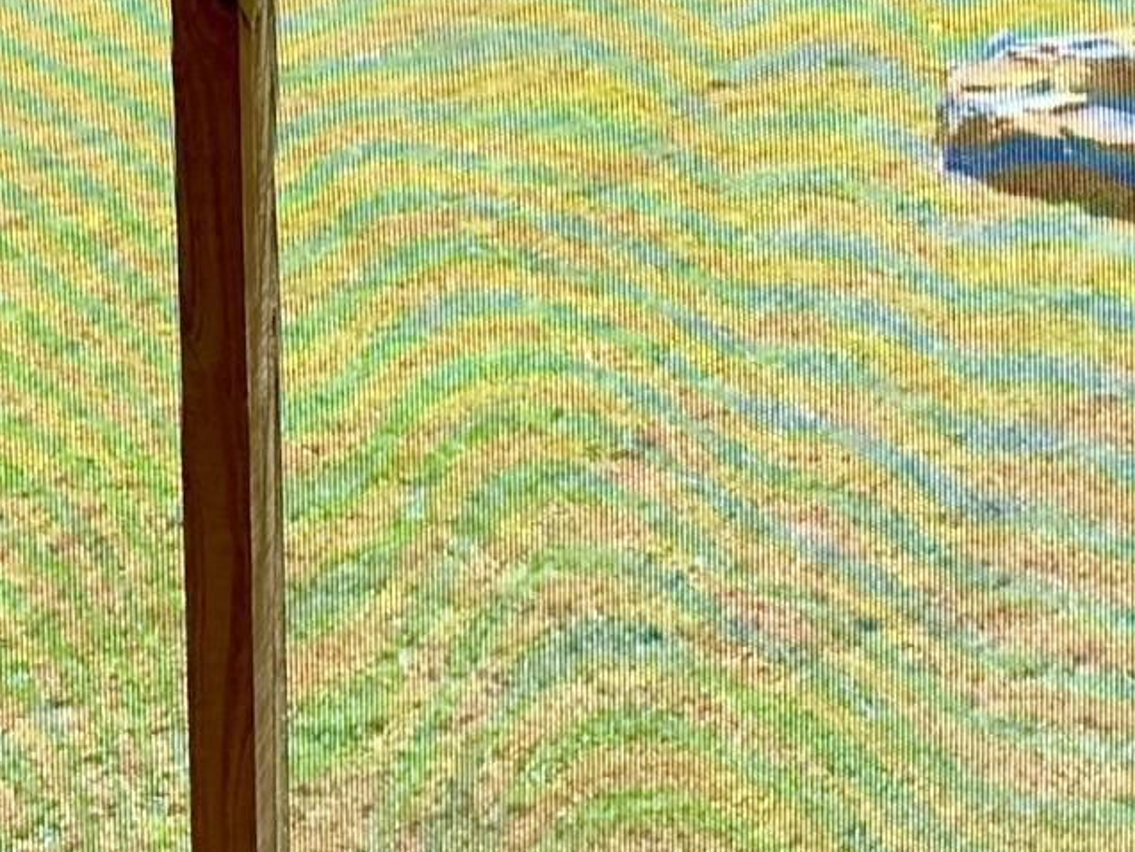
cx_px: 1121
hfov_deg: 17.0
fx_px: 3706
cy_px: -369
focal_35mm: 113
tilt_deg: -8.8
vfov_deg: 12.5
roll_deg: -0.5
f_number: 1.78
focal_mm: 6.86
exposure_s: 1/1412
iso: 80
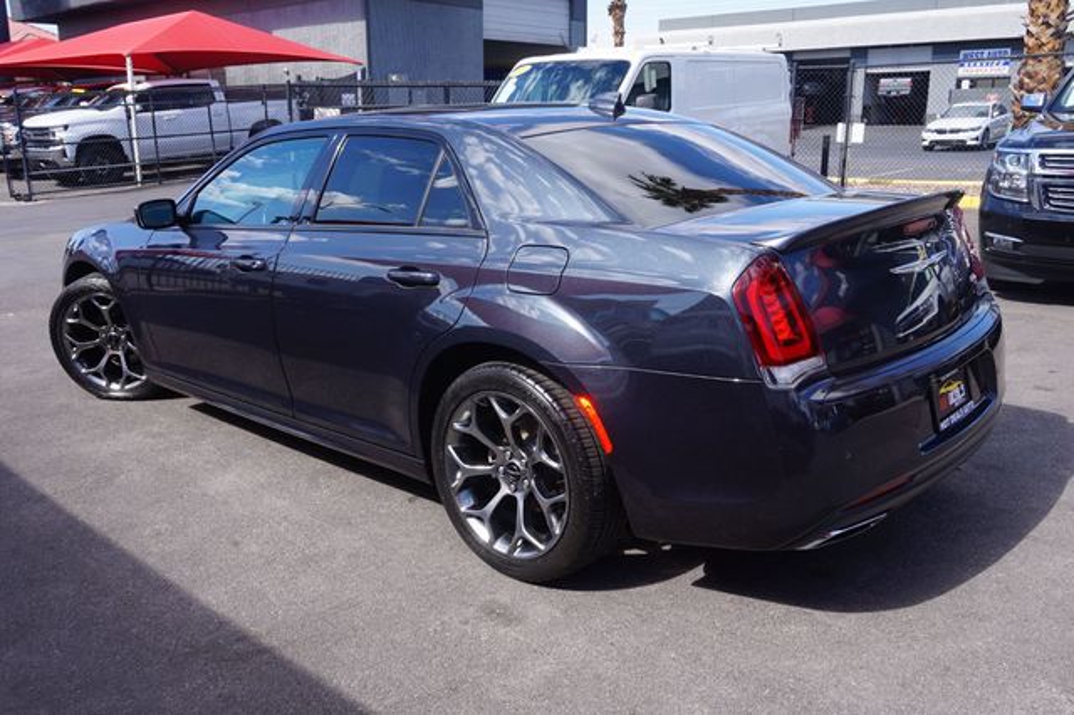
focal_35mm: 30
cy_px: 358
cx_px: 537
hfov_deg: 62.0
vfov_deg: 43.6
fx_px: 894
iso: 100
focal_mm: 20
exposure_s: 1/80
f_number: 10
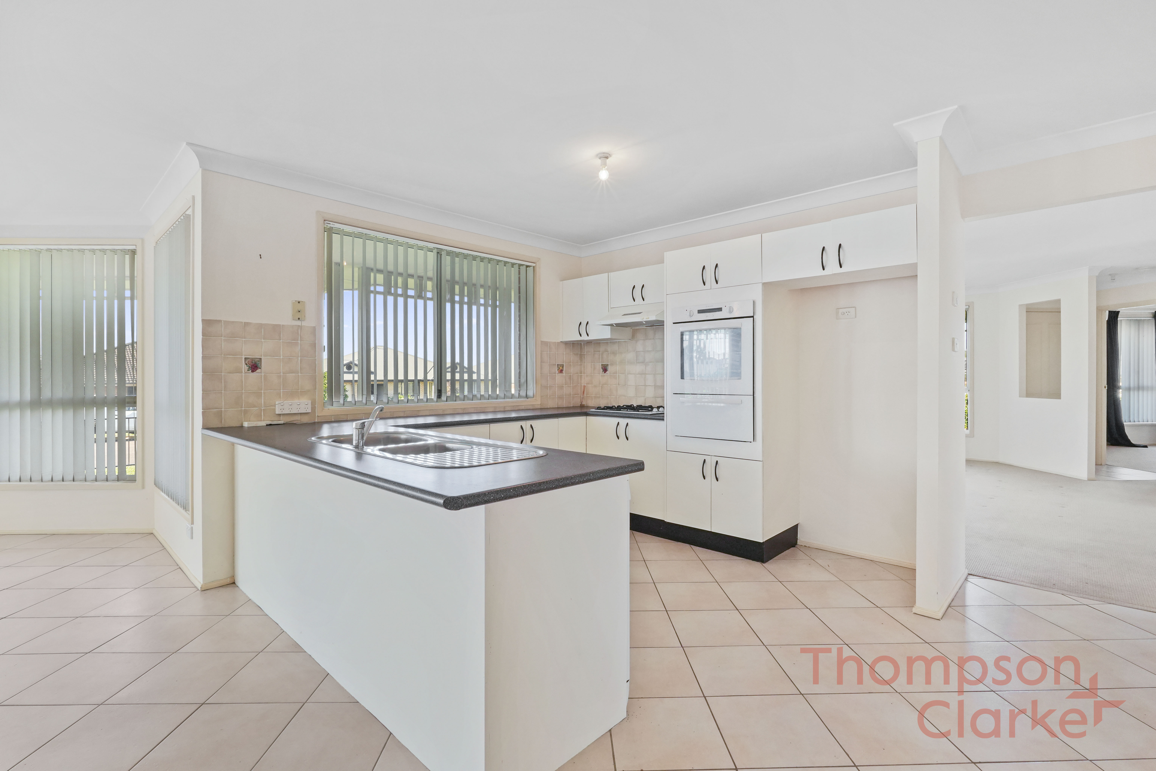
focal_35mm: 16
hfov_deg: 95.0
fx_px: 530
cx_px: 578
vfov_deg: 72.1
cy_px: 386
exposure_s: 1/30
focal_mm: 11
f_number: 9
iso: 1600
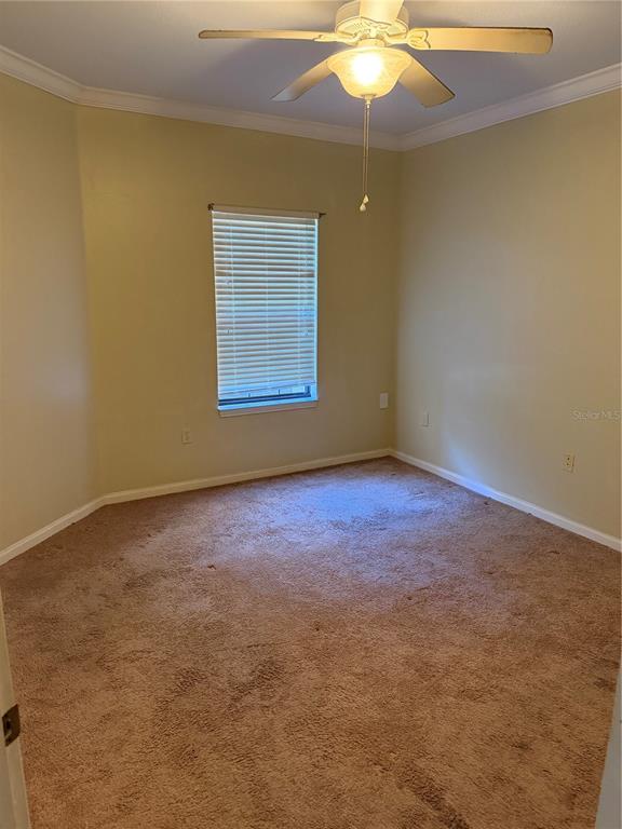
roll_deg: -1.2
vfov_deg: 71.6
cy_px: 414
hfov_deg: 56.8
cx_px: 311
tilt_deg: -12.4
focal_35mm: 24
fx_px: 575
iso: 640
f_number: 1.78
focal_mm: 6.76
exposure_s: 1/60
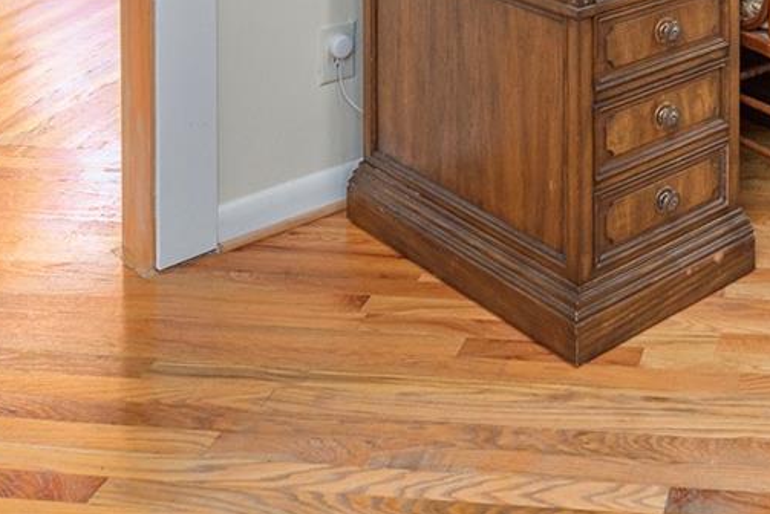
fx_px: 1220
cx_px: 787
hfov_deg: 32.0
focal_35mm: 57
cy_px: -389
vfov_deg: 18.8
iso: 320
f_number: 8
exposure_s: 1/100
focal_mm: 14
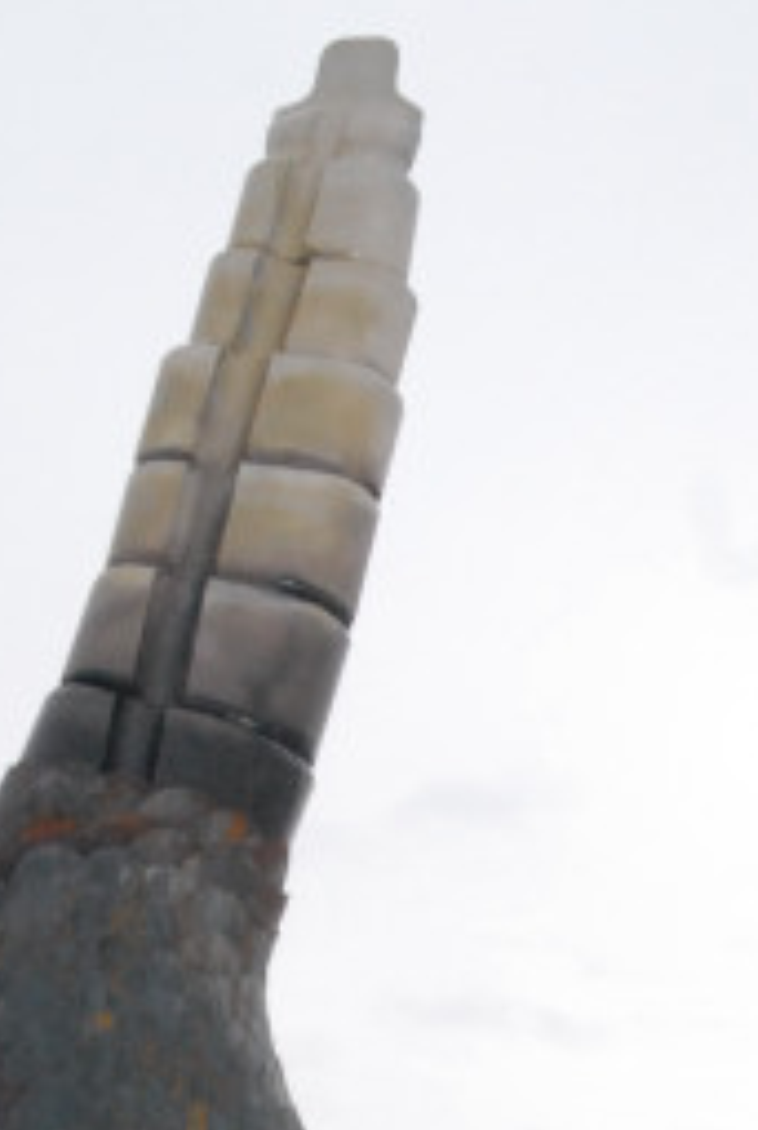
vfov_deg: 19.8
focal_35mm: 99
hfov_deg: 13.9
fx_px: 3114
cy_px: 1201
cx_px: 470
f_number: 9
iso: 1600
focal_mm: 28
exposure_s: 1/250
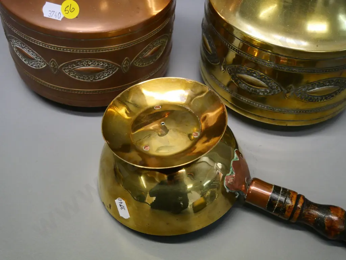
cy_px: 130
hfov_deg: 46.8
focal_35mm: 40
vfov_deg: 36.0
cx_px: 173
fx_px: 400
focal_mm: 20
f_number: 4.5
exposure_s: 1/250
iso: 3200
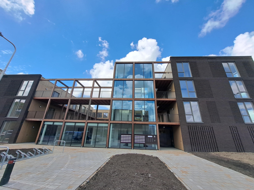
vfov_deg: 89.9
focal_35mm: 13
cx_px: 127
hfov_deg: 106.2
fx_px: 95
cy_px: 95
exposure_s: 1/1548
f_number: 2.2
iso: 50
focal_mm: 1.7
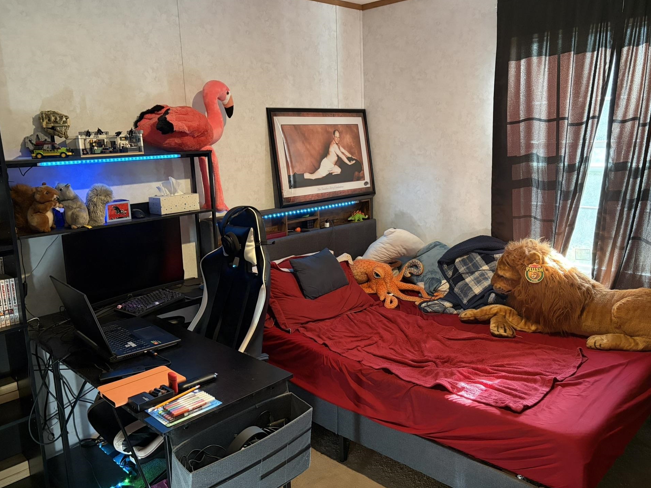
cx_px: 316
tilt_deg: -10.5
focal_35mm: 28
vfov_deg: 49.7
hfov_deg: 63.4
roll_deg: +1.3
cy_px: 227
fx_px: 527
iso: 400
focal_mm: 5.96
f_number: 1.6
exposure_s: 1/40
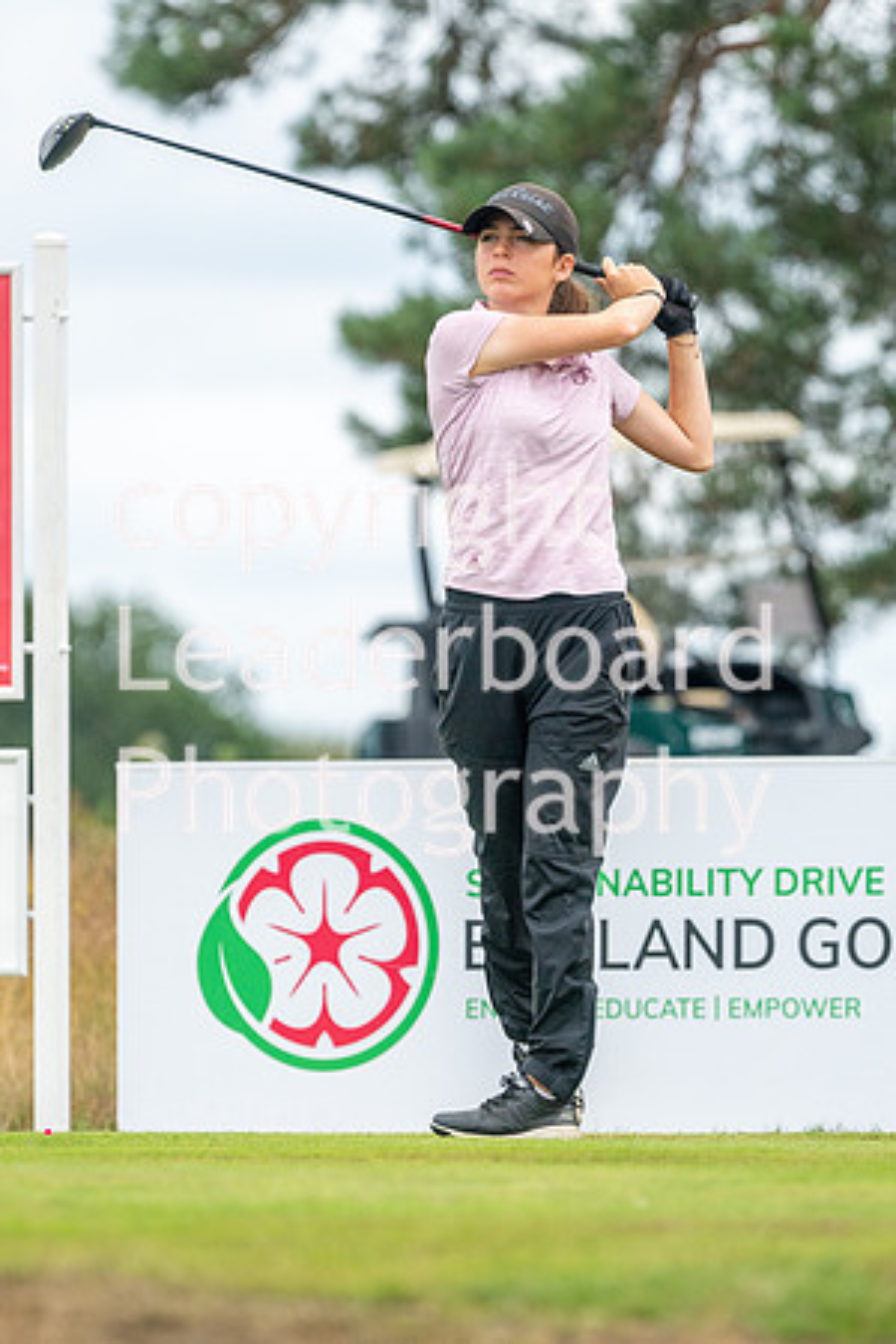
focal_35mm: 450
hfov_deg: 3.1
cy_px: 672
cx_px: 448
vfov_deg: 4.6
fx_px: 16799
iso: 400
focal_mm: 300
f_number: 5
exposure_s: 1/2000
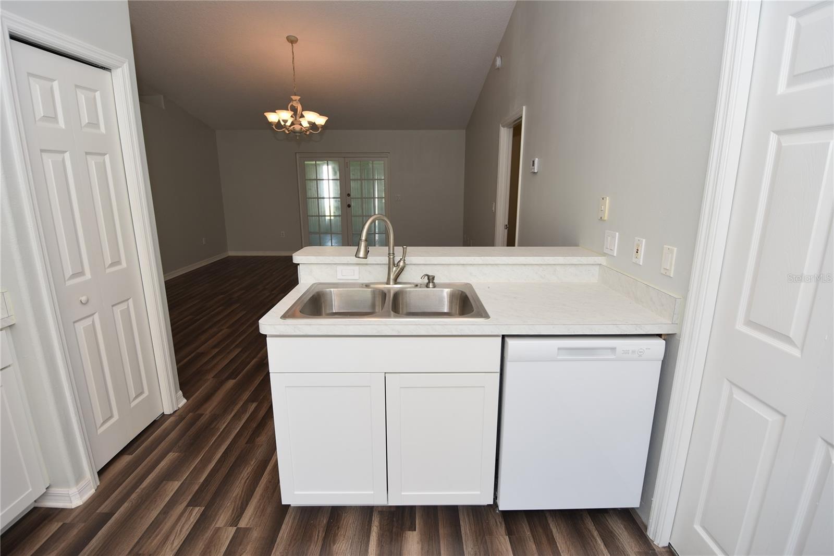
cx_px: 417
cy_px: 278
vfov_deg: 72.0
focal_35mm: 16
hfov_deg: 95.0
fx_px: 382
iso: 200
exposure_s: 1/80
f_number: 4.5
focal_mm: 11
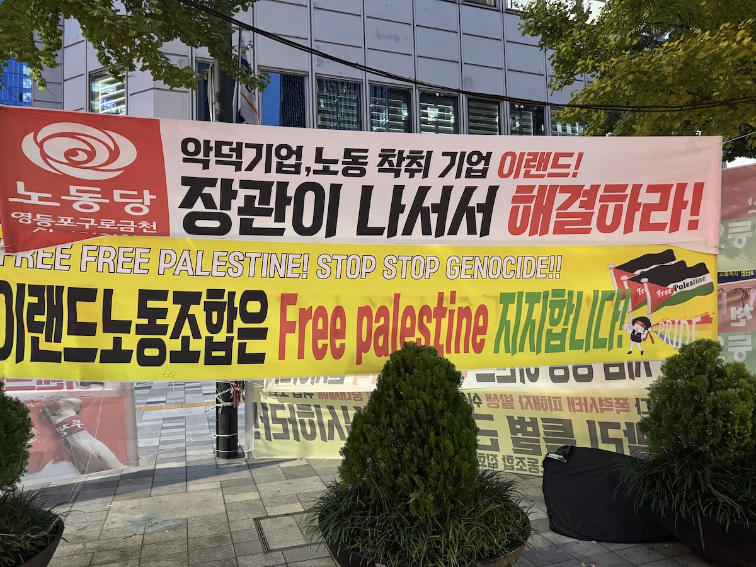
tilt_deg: +4.1
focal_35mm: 24
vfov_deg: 56.8
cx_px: 378
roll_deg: +1.3
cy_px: 284
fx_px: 524
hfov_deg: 71.6
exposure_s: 1/40
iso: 800
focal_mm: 6.76
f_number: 1.78
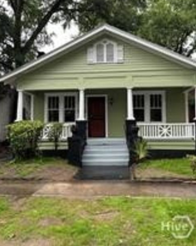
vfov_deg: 62.1
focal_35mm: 28
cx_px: 96
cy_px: 111
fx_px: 203
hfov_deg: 51.5
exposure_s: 1/121
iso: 125
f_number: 1.5
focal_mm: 5.7
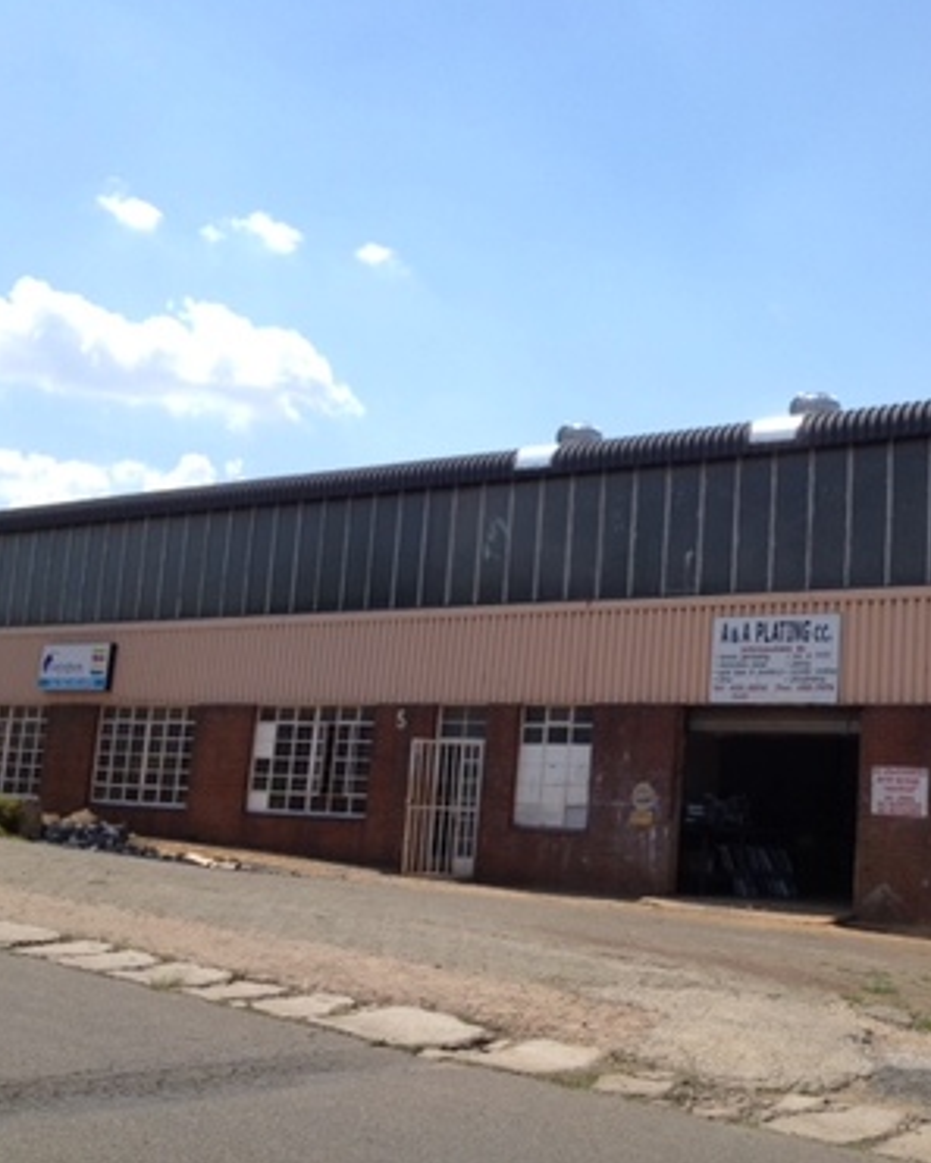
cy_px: 578
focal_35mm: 46
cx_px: 743
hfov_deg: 31.9
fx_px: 1584
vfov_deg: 40.3
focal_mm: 4.28
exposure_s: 1/2123
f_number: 2.4
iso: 50
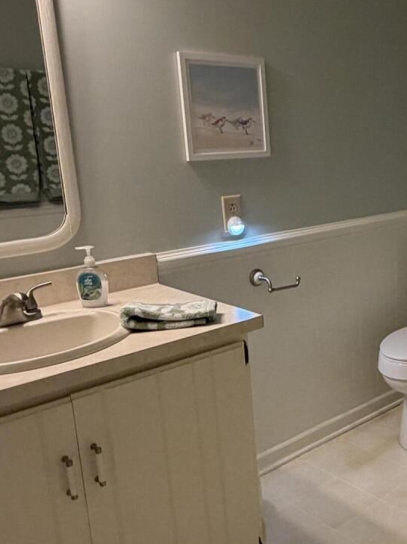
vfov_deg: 47.9
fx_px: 612
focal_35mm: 39
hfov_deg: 35.1
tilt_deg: -10.9
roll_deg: +2.2
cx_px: 348
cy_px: 279
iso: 250
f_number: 2.2
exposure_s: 1/60
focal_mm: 2.22
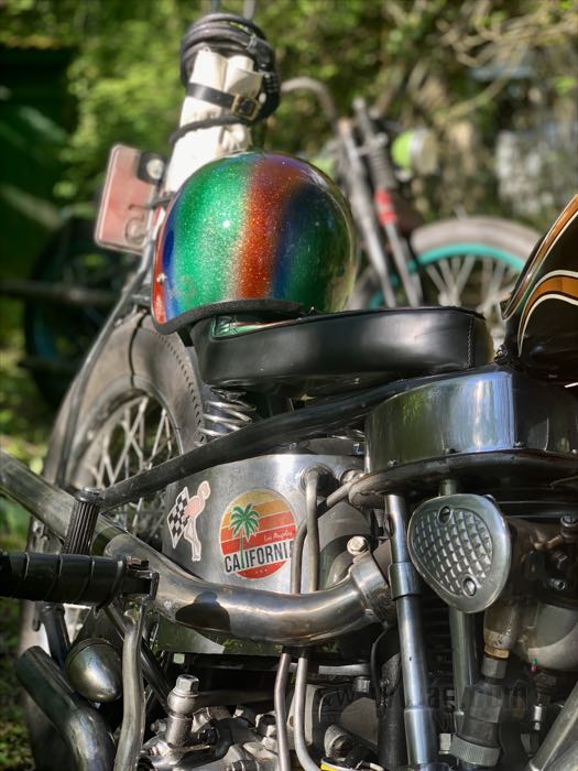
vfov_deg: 36.8
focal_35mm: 52
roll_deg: +4.8
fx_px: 1158
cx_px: 289
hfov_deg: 28.0
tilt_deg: -6.0
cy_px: 386
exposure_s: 1/134
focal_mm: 6
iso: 16
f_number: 2.4
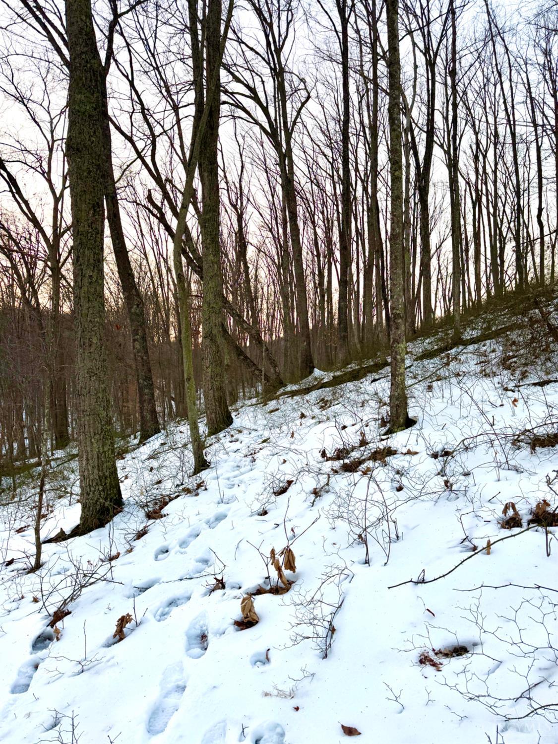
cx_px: 279
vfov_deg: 71.6
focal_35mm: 24
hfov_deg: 56.8
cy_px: 372
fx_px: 516
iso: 64
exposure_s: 1/183
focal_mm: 6.76
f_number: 1.78
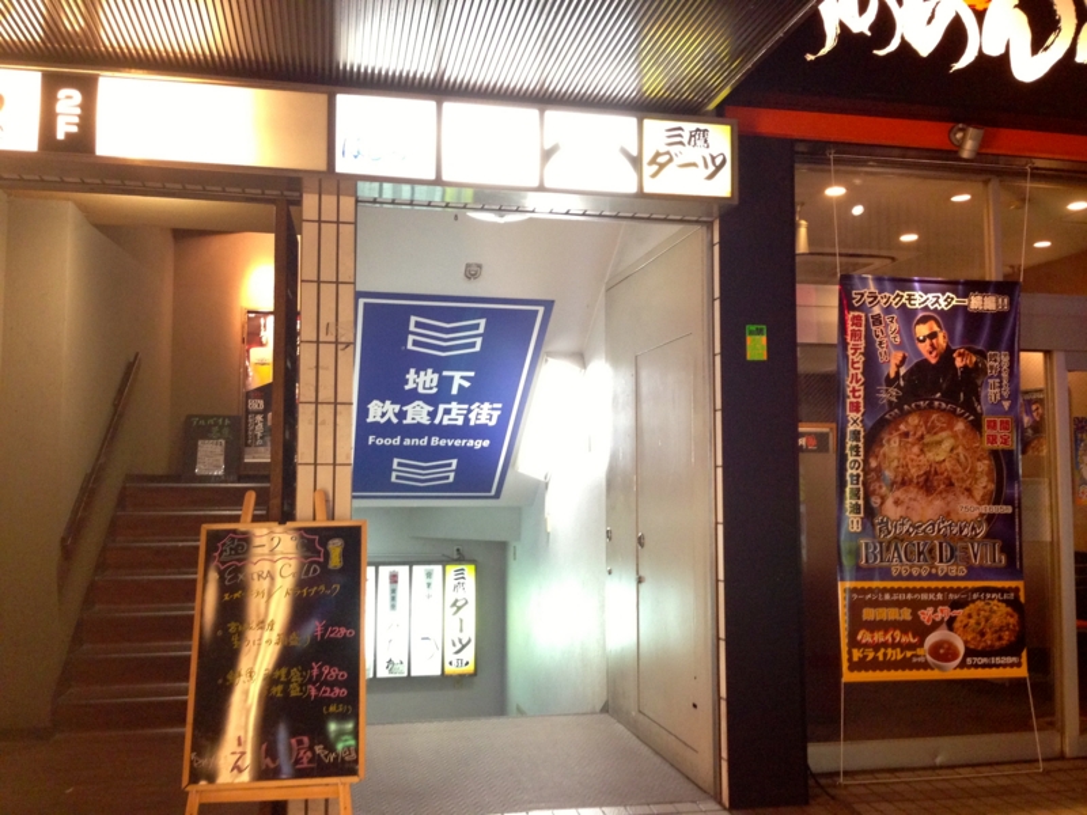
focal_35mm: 33
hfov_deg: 55.4
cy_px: 408
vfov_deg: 42.9
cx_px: 544
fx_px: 1036
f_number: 2.4
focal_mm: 4.12
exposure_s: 1/20
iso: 200
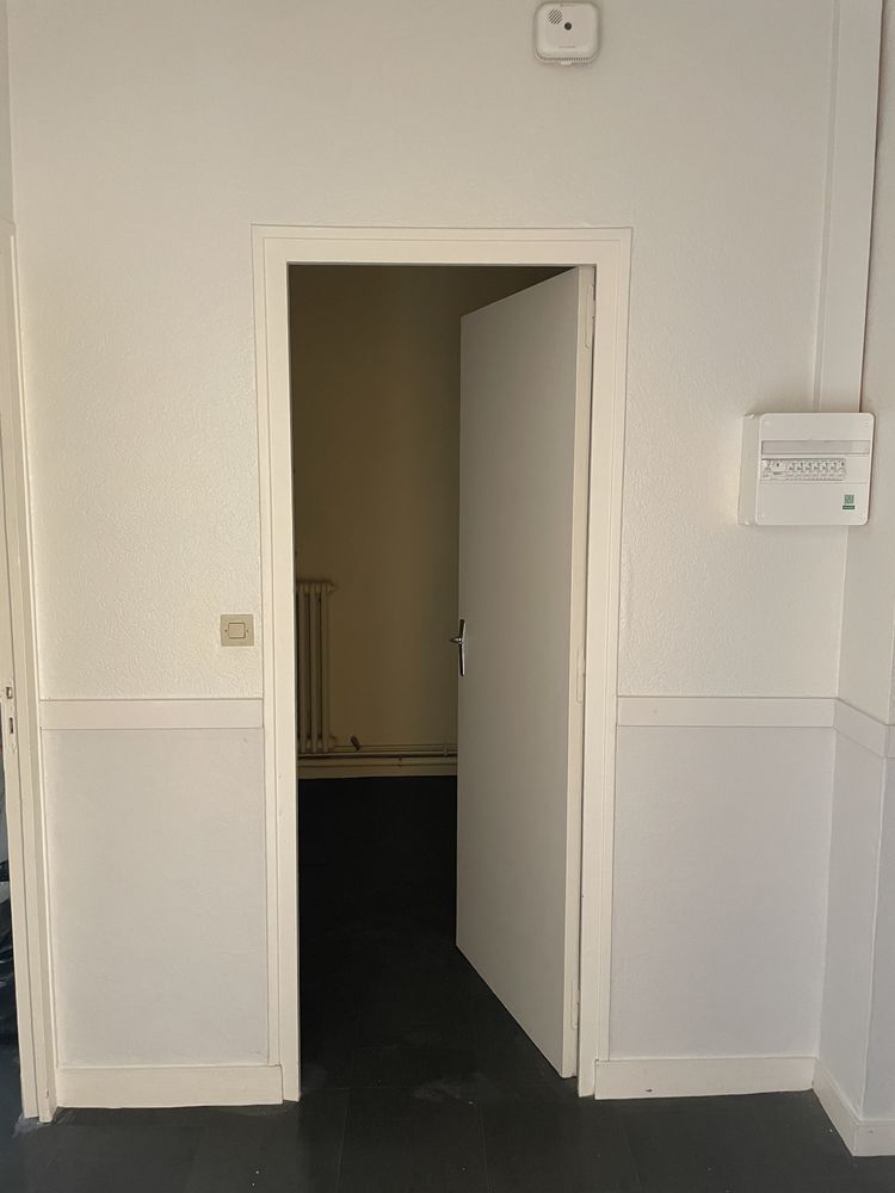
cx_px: 448
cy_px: 596
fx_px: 896
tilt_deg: -6.5
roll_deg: +0.3
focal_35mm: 26
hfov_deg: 53.1
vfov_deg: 67.3
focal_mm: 4.2
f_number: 1.6
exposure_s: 1/60
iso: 400
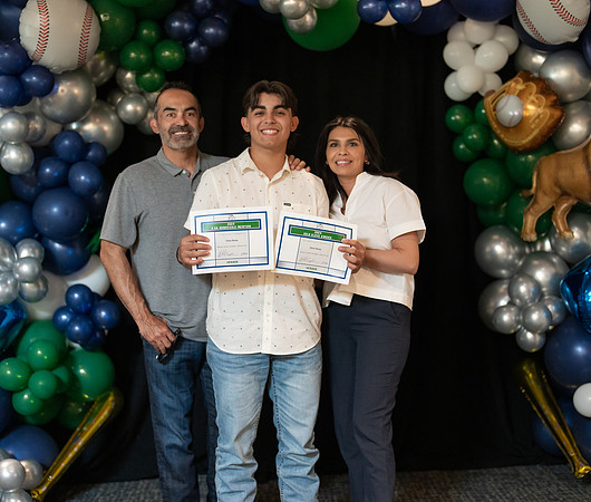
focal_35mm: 58
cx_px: 297
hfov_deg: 31.5
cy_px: 251
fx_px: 1048
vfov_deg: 26.9
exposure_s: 1/320
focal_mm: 50
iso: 1600
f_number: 1.2
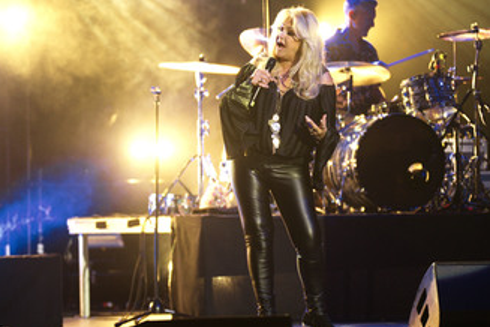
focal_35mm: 193
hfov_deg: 10.7
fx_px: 2627
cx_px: 285
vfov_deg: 7.1
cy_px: 117
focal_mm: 140
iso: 1600
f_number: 2.8
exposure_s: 1/320
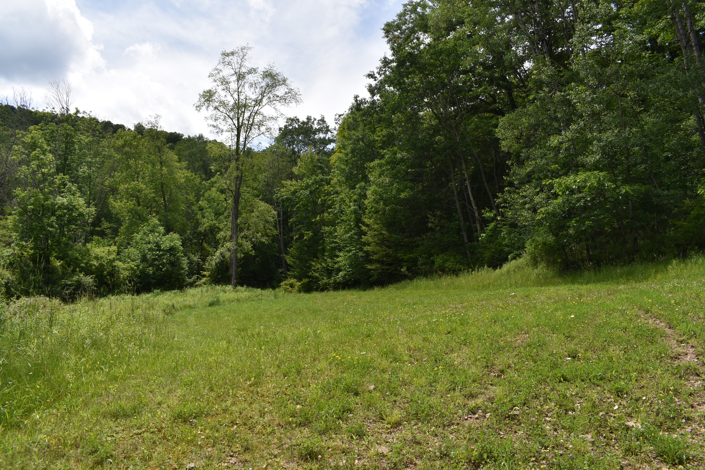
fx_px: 529
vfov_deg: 48.0
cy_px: 235
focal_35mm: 27
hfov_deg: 67.4
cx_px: 352
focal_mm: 18
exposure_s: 1/320
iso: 200
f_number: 9
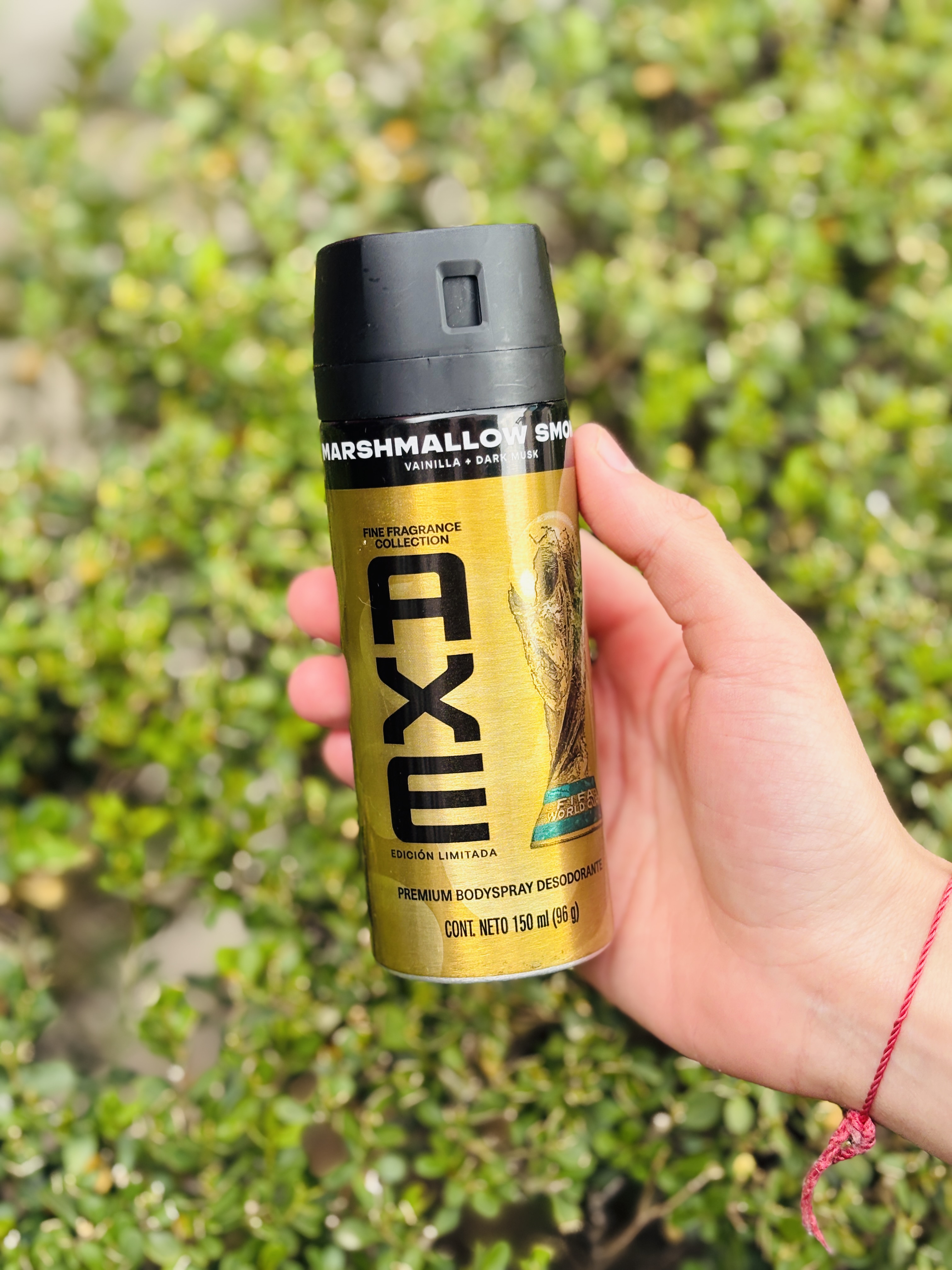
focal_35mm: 52
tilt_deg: -61.0
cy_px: 635
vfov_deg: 36.8
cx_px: 476
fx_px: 1907
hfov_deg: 28.0
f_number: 1.6
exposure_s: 1/201
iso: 32
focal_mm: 5.96
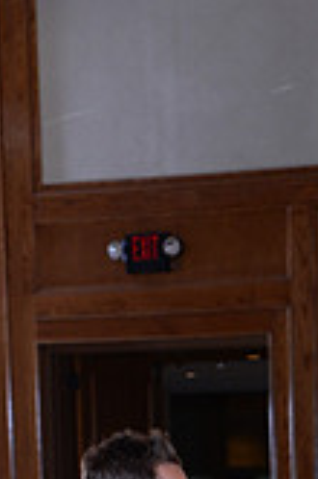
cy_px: 834
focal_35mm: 230
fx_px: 3060
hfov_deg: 5.9
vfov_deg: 8.6
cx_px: 380
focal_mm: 66
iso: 1250
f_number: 5.6
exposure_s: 1/250
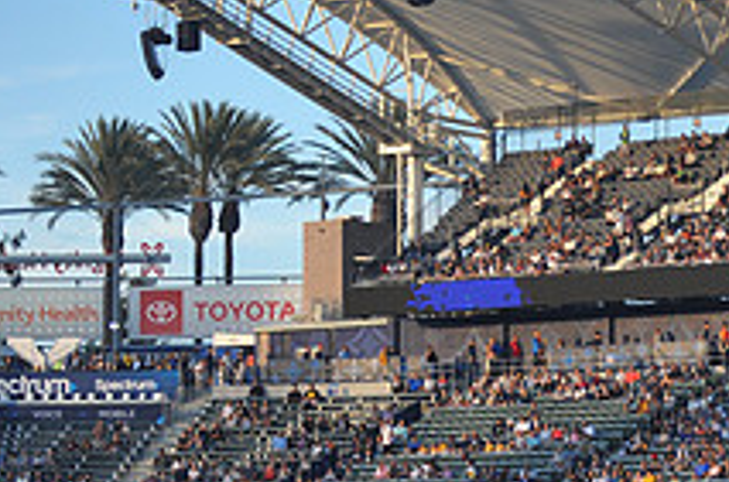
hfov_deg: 10.7
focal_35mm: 191
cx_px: 794
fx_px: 3859
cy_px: 369
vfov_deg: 7.1
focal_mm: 70
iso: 1600
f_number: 2.8
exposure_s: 1/5000
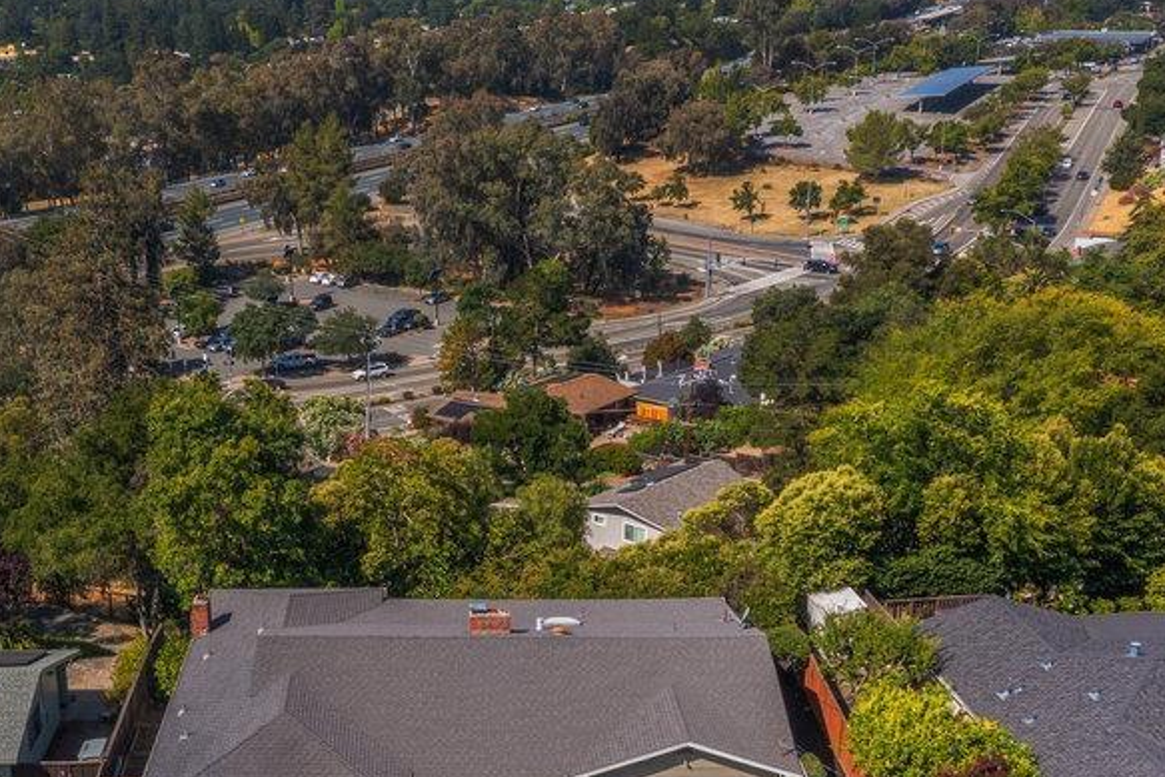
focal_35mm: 48
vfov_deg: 27.9
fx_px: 1554
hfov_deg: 40.7
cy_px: 523
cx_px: 408
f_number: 5.6
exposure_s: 1/320
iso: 100
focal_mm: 10.26
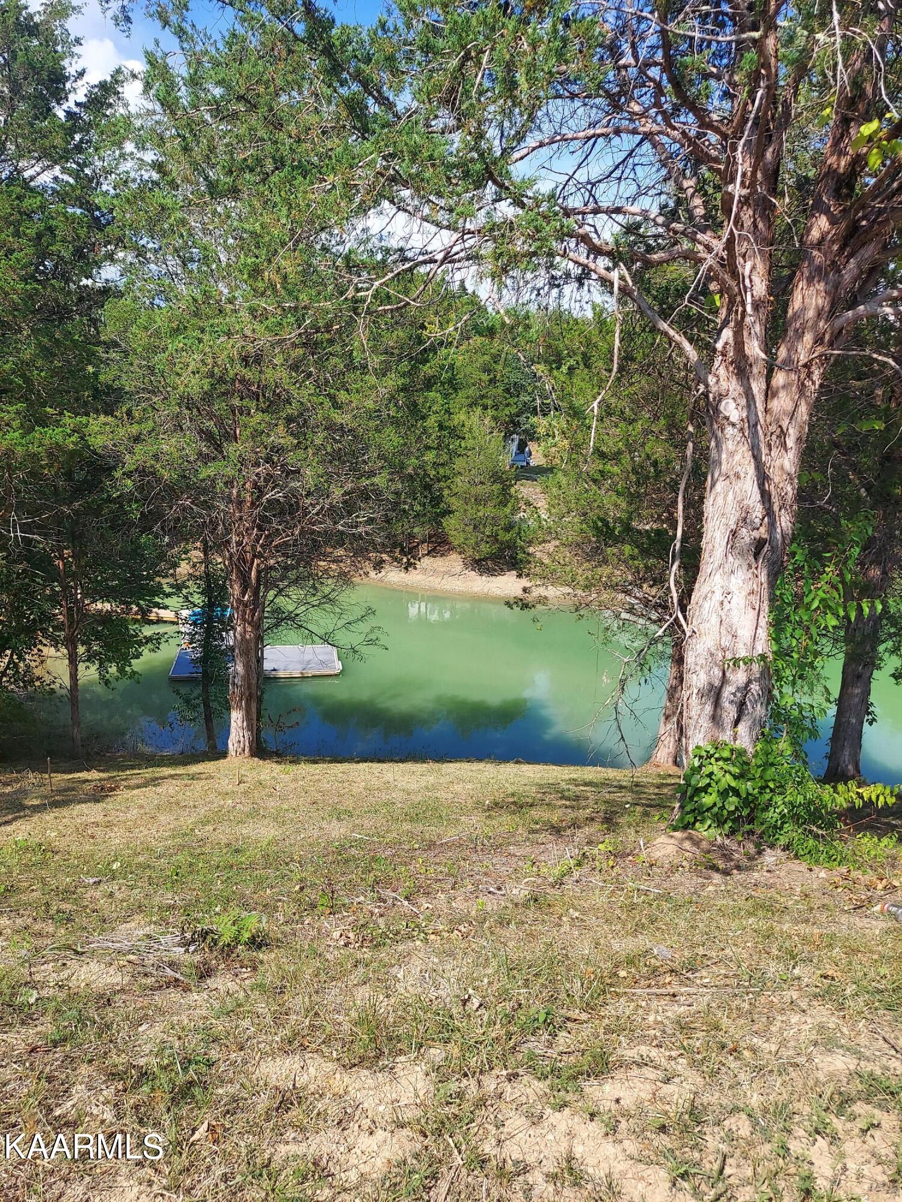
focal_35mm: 25
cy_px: 601
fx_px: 869
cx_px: 451
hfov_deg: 54.9
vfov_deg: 69.4
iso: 50
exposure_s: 1/817
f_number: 2
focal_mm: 4.6
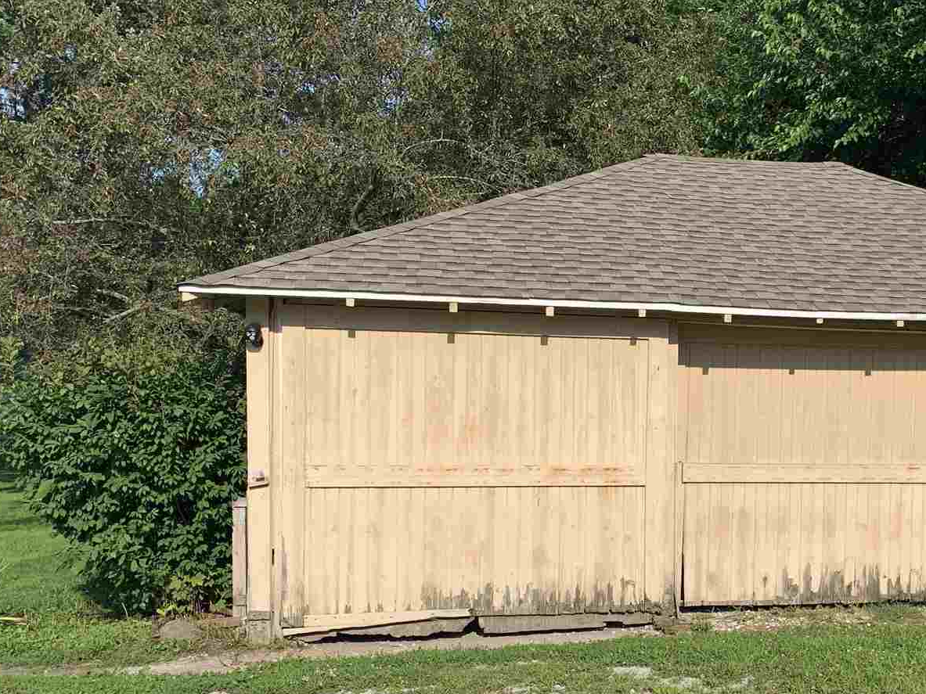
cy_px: 425
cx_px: 715
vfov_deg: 32.1
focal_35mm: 45
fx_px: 1204
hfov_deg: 40.6
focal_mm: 4.25
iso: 25
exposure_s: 1/2481
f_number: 1.8
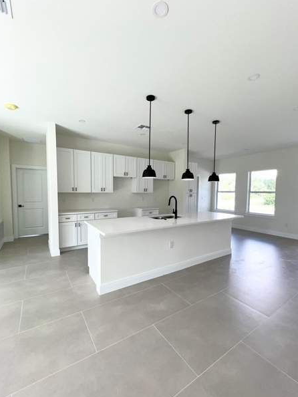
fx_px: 161
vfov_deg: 102.0
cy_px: 202
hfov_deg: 85.7
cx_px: 143
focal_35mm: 14
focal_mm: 1.57
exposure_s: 1/142
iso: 25
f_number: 1.8
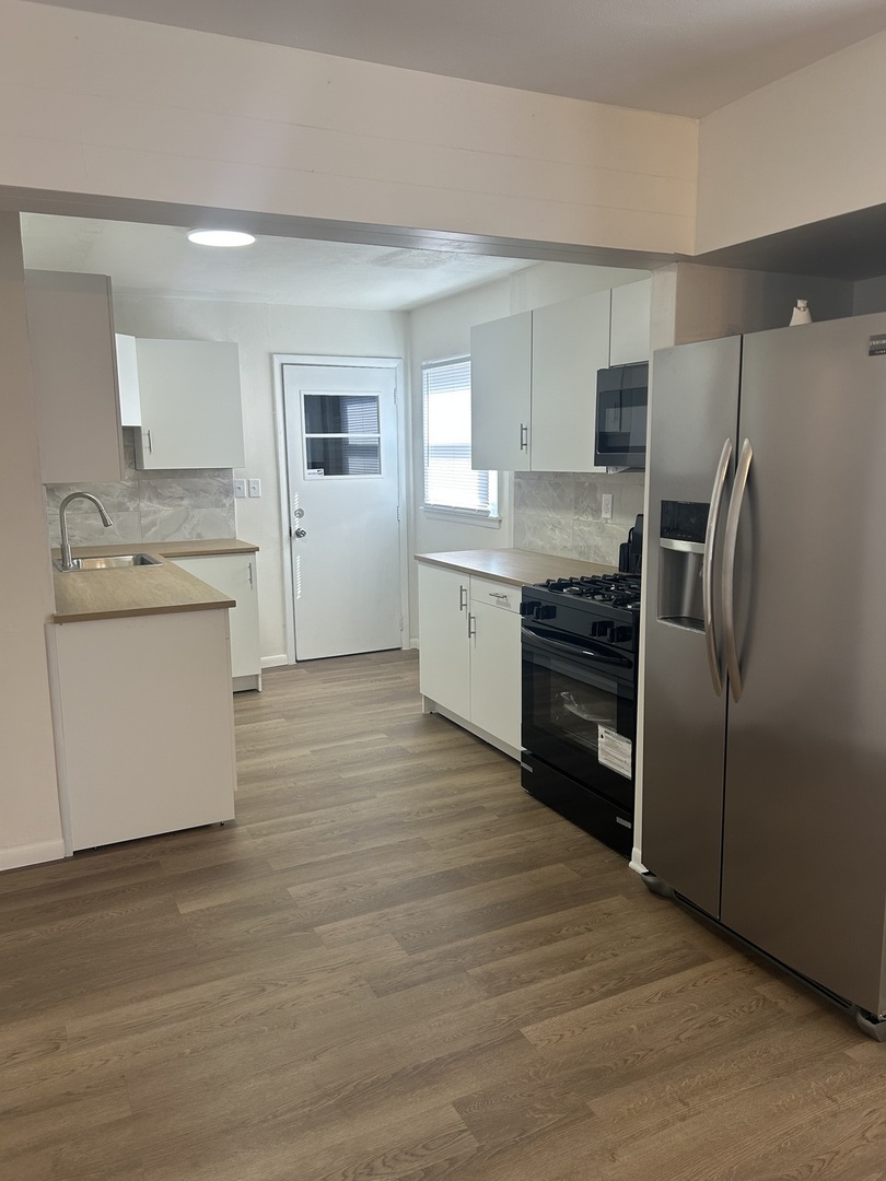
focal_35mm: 26
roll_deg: +1.1
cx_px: 443
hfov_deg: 53.1
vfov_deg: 67.3
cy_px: 590
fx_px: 887
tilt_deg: -9.2
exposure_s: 1/120
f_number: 1.5
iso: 80
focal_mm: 5.7
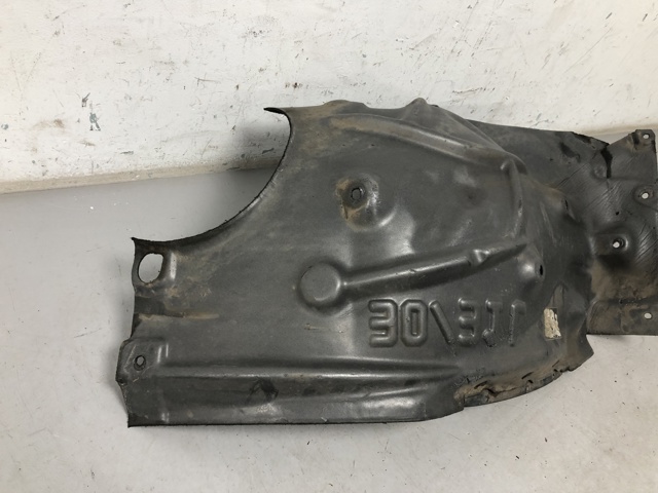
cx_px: 329
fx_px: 532
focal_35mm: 28
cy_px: 246
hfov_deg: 63.4
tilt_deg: -46.1
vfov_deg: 49.7
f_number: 1.8
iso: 32
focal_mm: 4
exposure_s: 1/25
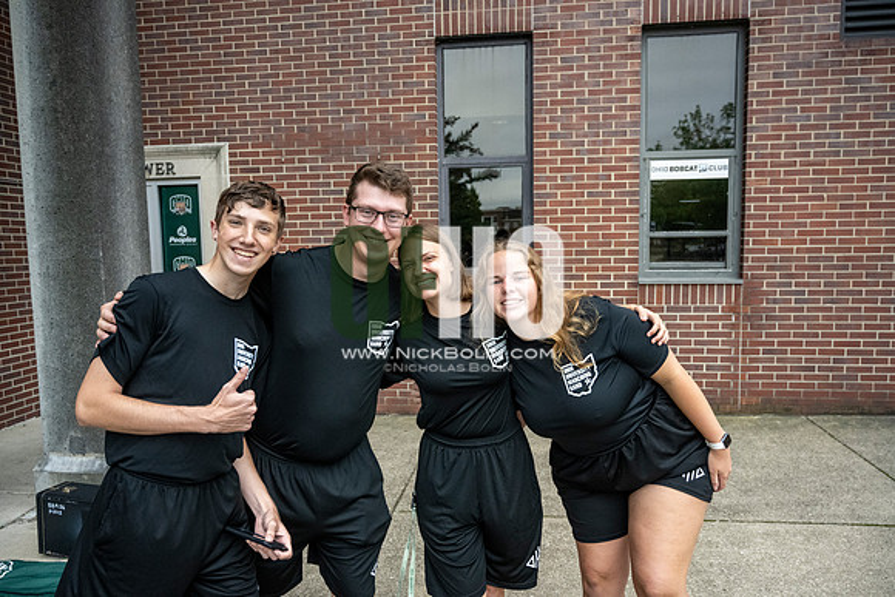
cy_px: 298
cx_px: 448
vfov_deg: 50.4
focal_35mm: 26
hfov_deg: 70.4
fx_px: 634
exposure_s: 1/4000
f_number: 4
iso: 4000
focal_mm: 25.5
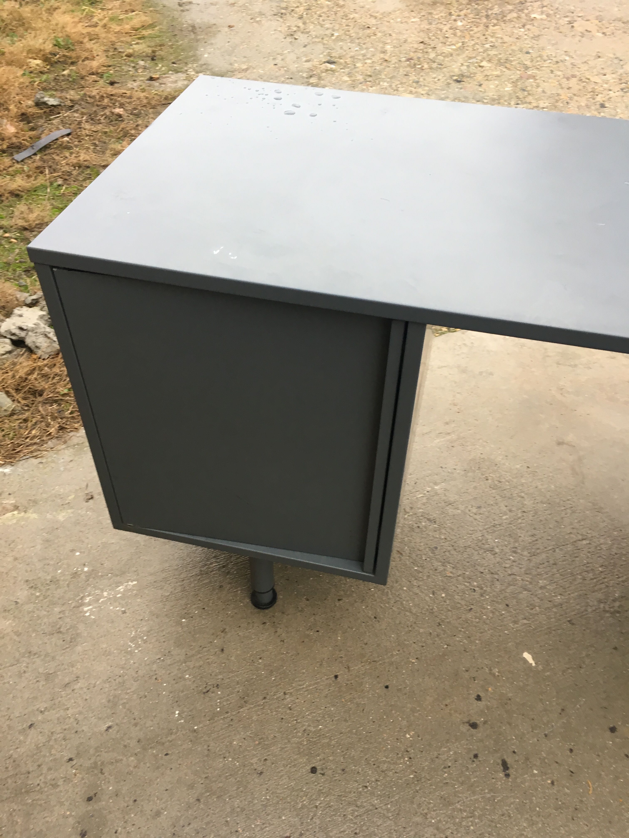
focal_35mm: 29
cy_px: 419
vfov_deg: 61.7
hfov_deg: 48.2
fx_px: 703
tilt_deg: -45.3
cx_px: 314
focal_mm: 4.15
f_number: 2.2
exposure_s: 1/33
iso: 64
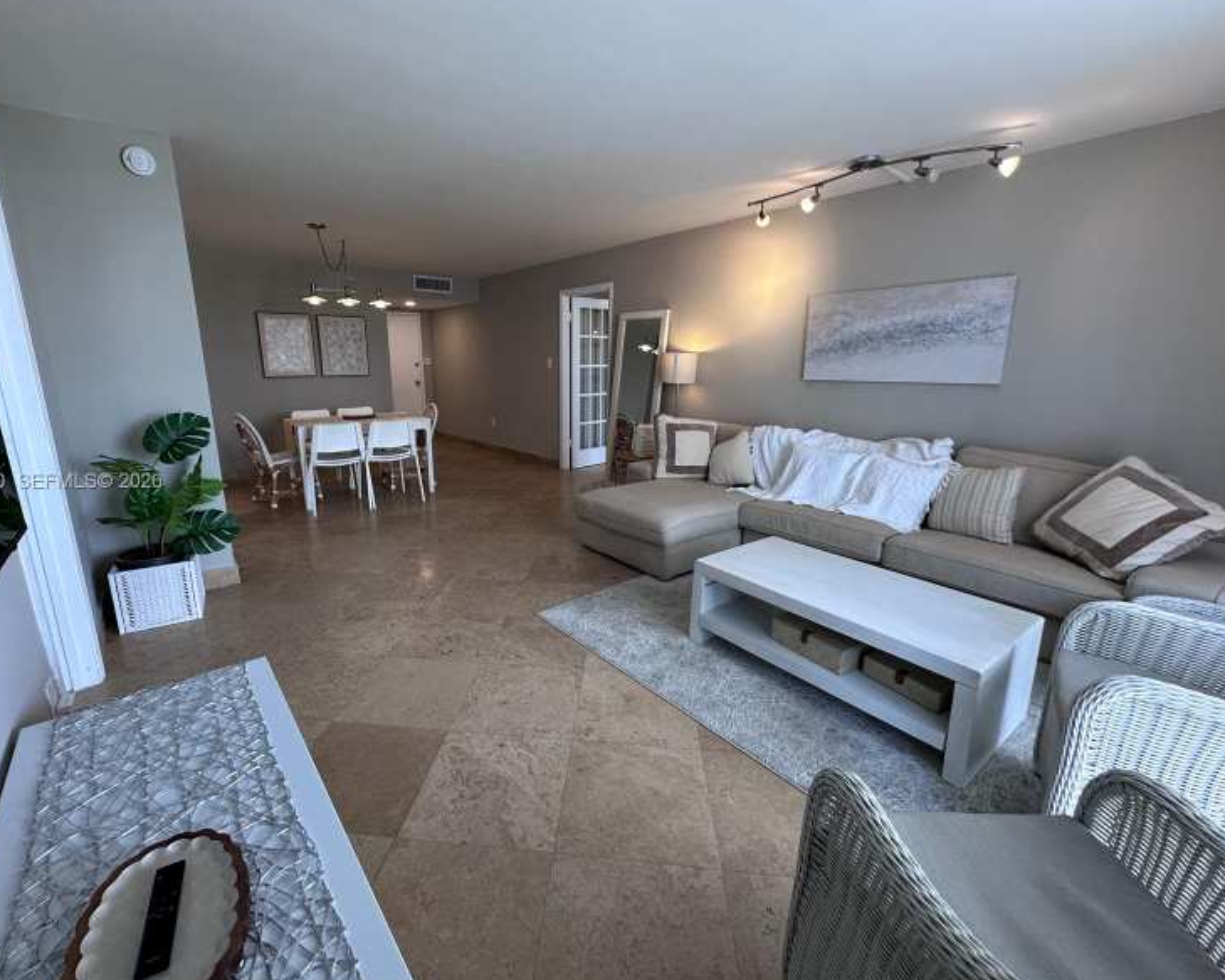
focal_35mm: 15
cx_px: 573
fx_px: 544
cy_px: 482
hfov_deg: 96.7
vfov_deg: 84.0
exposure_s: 1/120
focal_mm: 2.22
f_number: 2.2
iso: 160
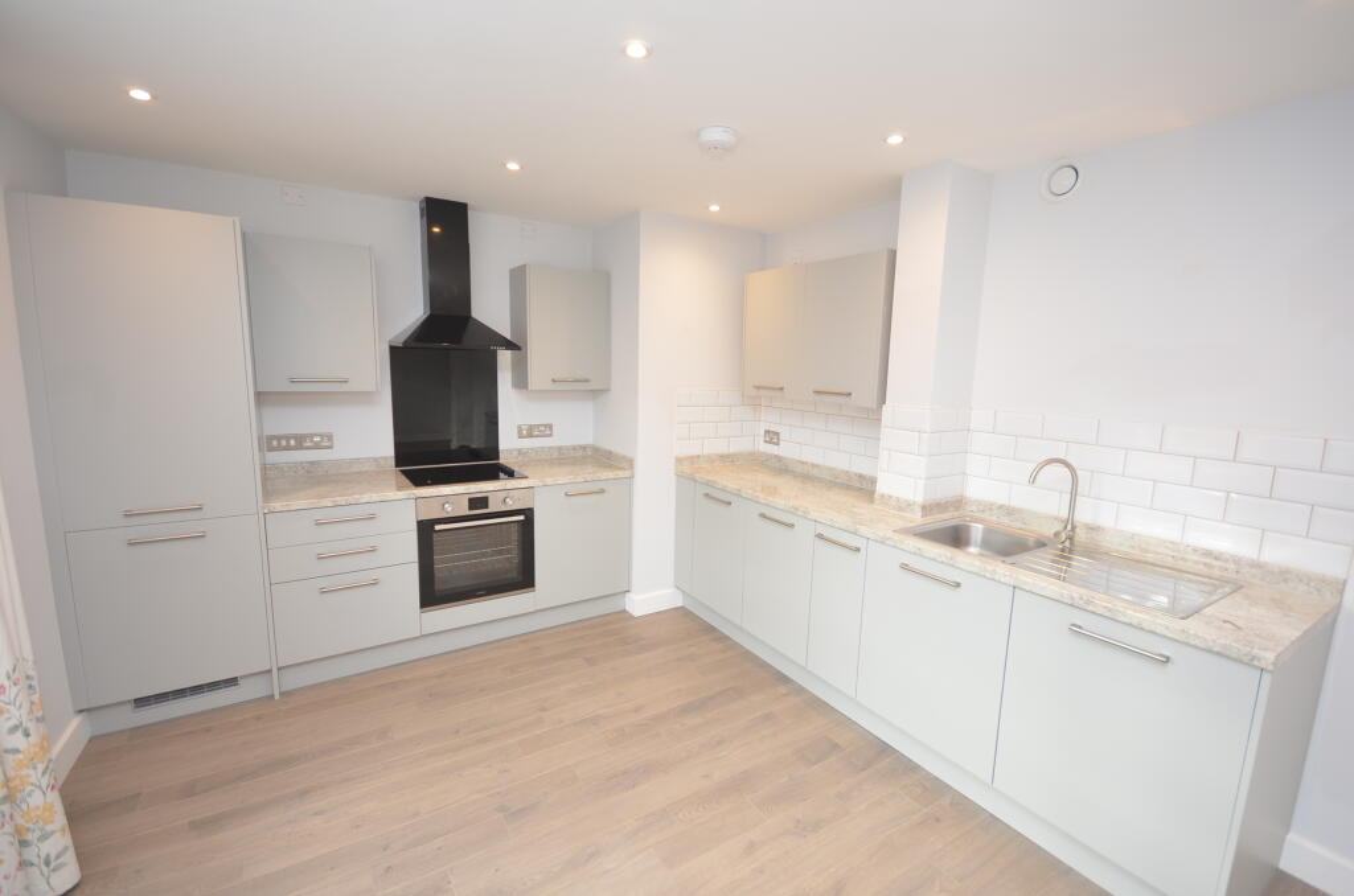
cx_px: 677
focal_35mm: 15
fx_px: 563
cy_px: 448
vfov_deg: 77.1
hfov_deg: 100.5
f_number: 4
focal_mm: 10
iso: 500
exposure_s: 1/60
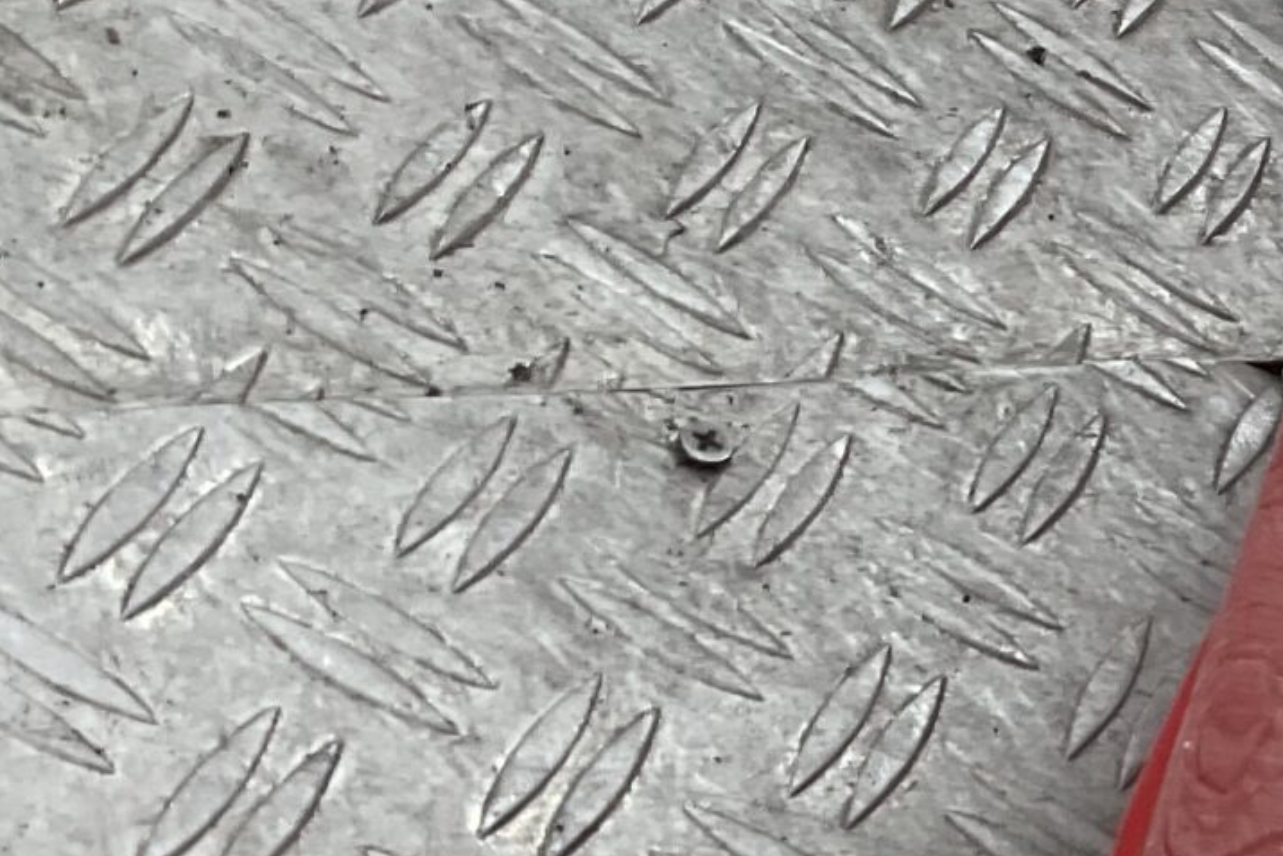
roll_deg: -41.7
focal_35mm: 108
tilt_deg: -36.5
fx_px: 3850
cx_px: 1947
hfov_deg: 17.0
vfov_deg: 12.7
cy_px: 266
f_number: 1.8
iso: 20
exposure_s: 1/100
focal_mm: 3
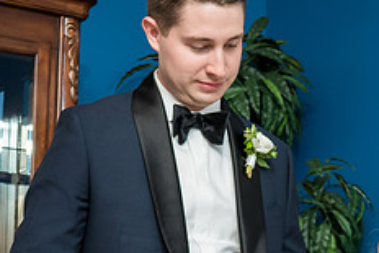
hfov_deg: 19.9
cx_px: 256
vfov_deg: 13.2
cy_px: 287
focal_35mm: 102
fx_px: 1074
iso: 1600
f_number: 5.6
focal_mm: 35
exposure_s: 1/200
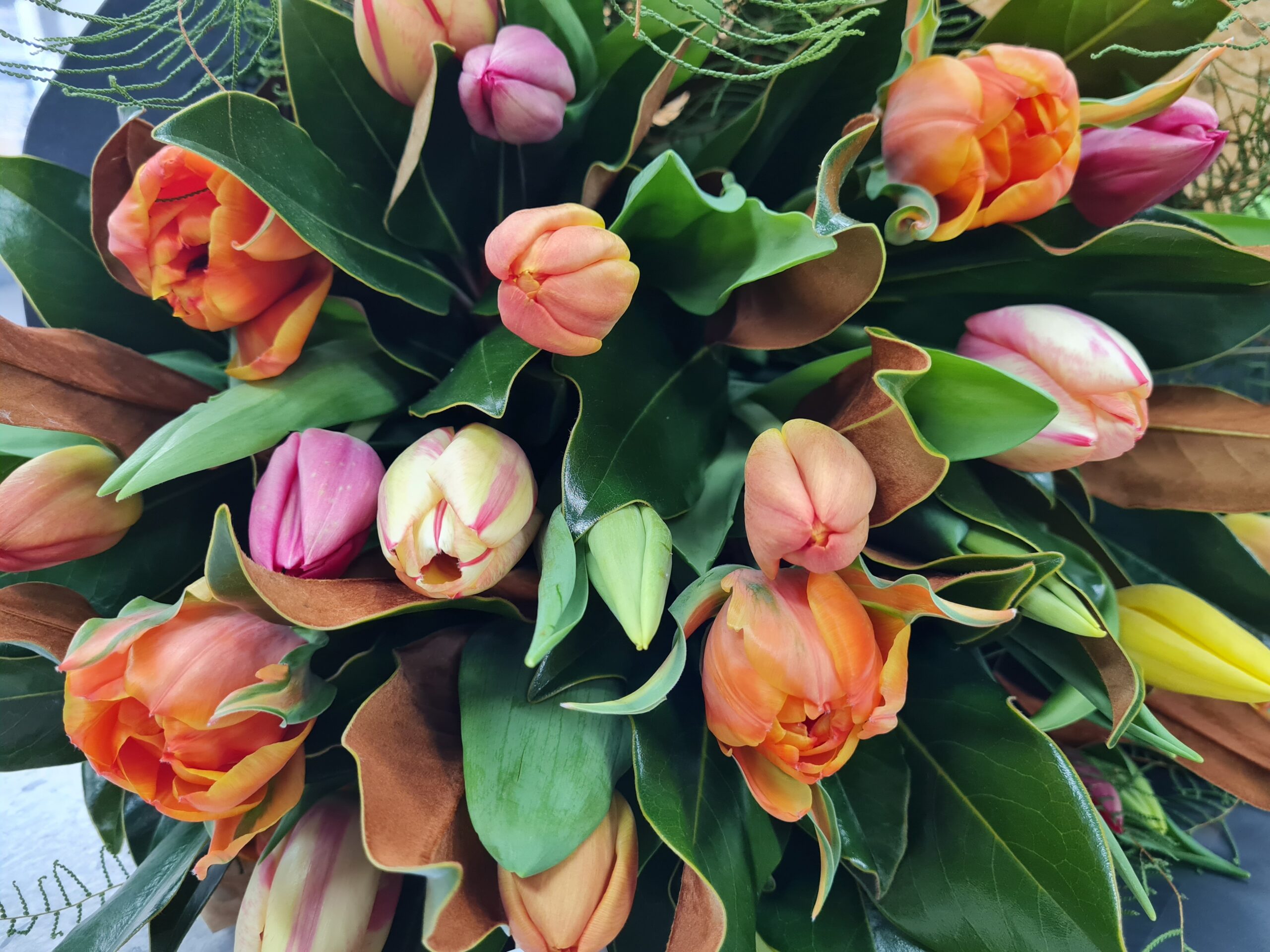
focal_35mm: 26
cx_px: 635
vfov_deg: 53.1
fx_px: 954
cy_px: 476
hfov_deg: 67.3
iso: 250
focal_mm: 5.4
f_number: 1.8
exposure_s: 1/50
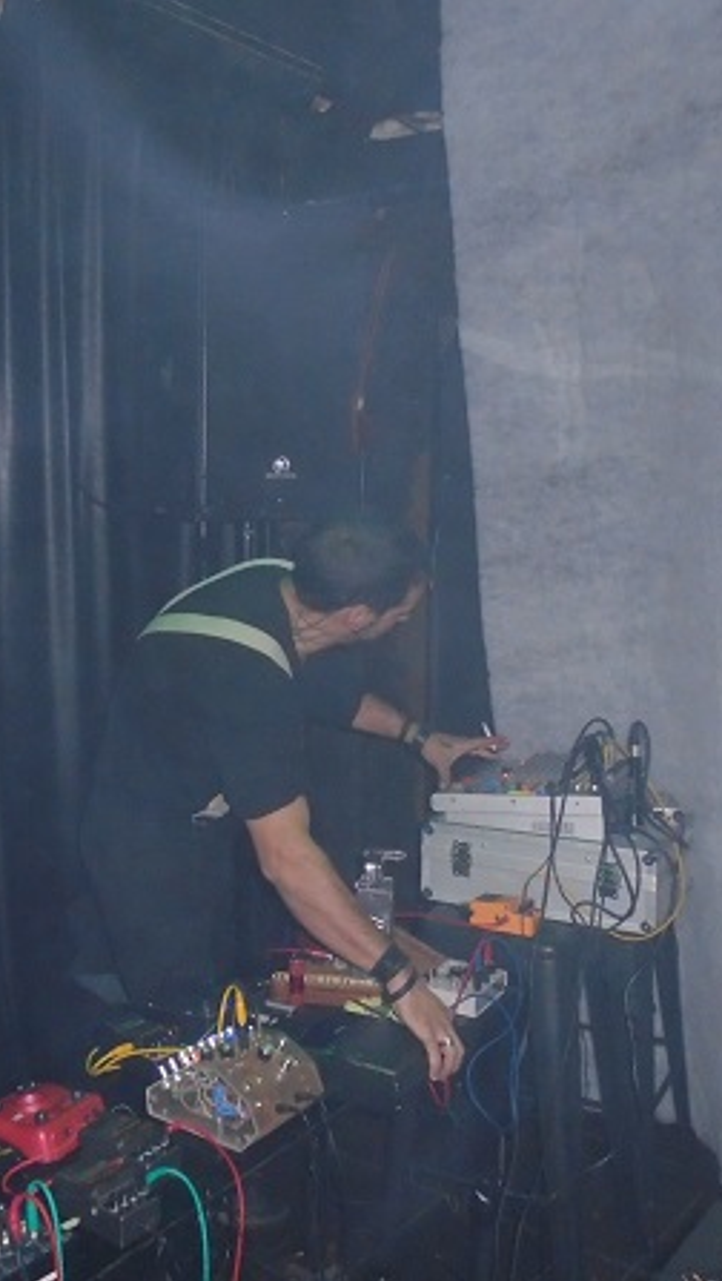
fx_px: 1291
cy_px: 642
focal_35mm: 38
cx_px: 315
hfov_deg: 31.2
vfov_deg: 52.8
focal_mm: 4.6
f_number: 3.2
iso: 400
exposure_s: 1/30
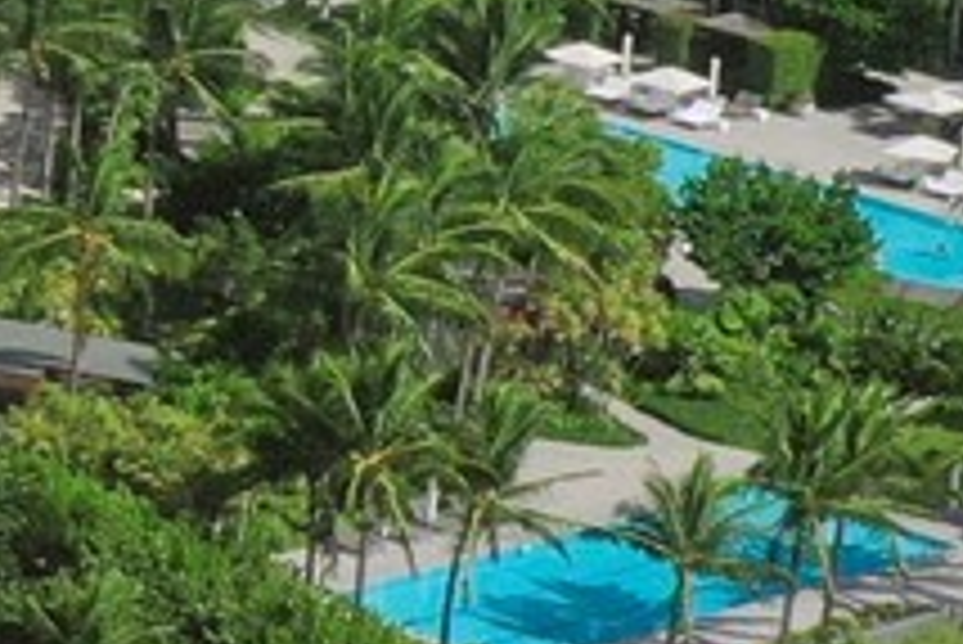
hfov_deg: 7.2
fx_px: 5942
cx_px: -2689
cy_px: -462
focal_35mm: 222
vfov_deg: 6.1
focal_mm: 10.26
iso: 100
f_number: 6.3
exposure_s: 1/800
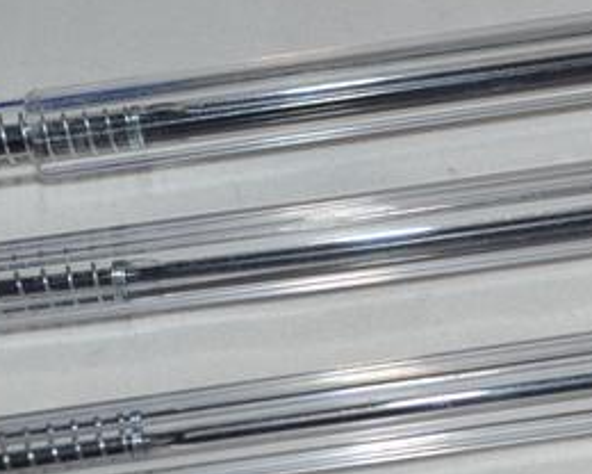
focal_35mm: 122
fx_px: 2138
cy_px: 92
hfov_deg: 15.4
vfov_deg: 12.6
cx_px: 626
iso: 100
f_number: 8
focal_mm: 22
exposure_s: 1/60
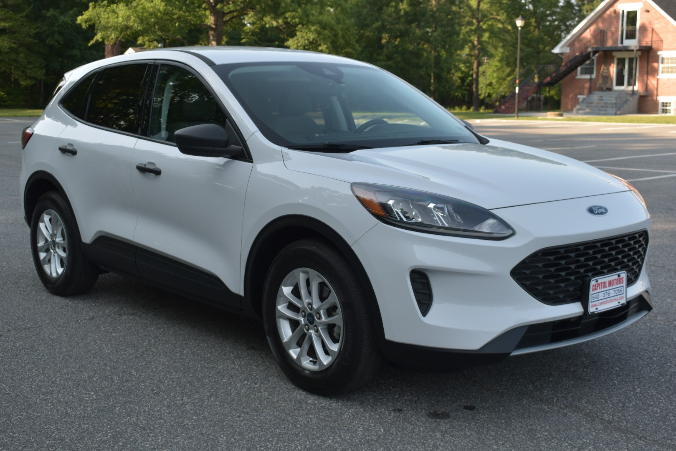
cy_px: 226
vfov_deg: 29.0
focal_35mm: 46
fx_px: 873
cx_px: 338
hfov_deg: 42.3
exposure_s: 1/125
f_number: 5.6
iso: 100
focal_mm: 31
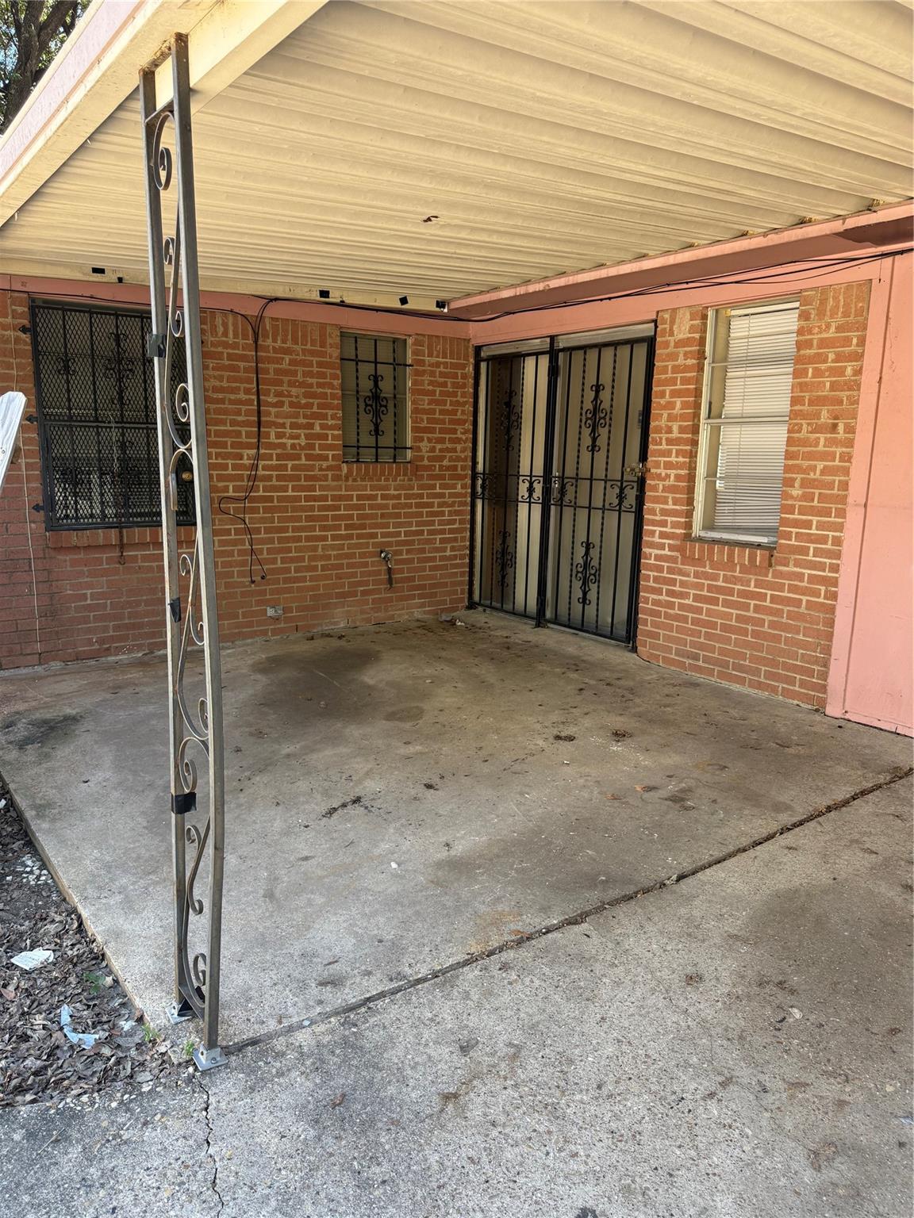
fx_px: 845
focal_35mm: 24
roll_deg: -0.5
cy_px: 609
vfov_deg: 71.6
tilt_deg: -8.5
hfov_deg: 56.8
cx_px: 457
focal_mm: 6.76
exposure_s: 1/260
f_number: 1.78
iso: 100
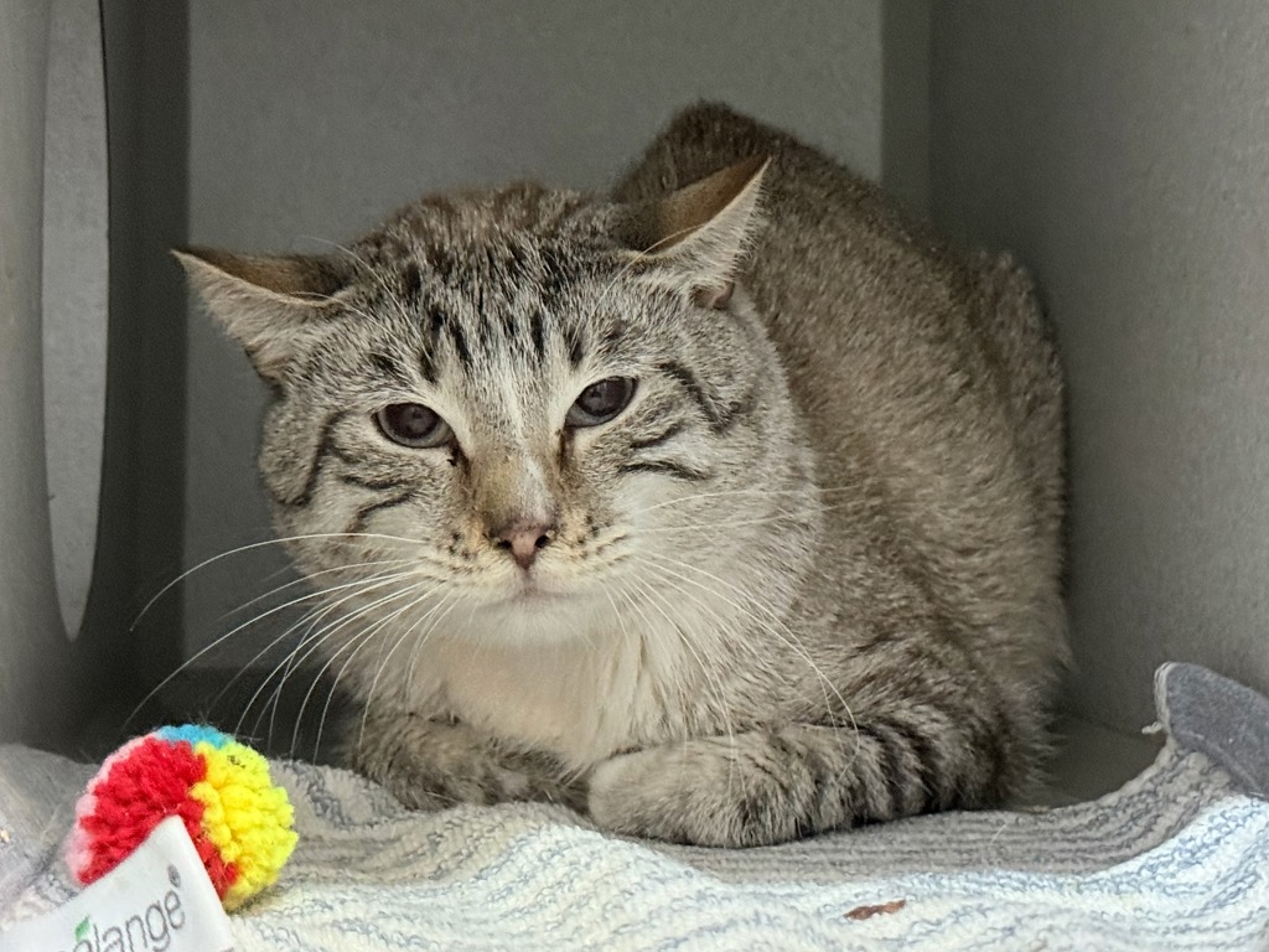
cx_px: 634
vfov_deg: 30.3
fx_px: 1760
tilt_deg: +1.1
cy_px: 476
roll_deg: +0.4
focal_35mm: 48
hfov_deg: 39.7
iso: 500
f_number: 1.78
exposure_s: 1/40
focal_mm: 6.76
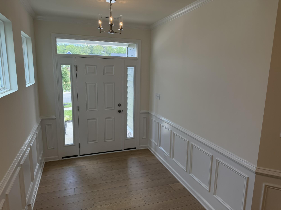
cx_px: 140
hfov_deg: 71.6
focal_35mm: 24
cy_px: 105
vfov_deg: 56.8
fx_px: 195
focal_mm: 6.76
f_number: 1.78
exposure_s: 1/235
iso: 80
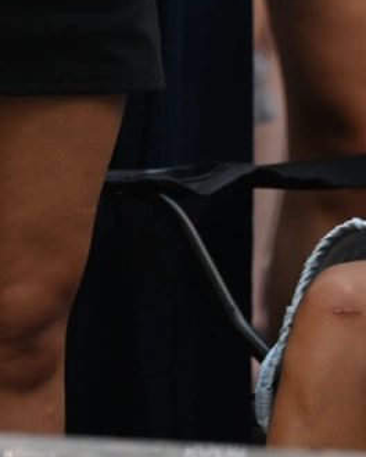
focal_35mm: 941
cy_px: -622
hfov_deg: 1.6
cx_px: -147
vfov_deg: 2.0
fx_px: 12741
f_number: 2.8
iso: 400
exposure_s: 1/320
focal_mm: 200
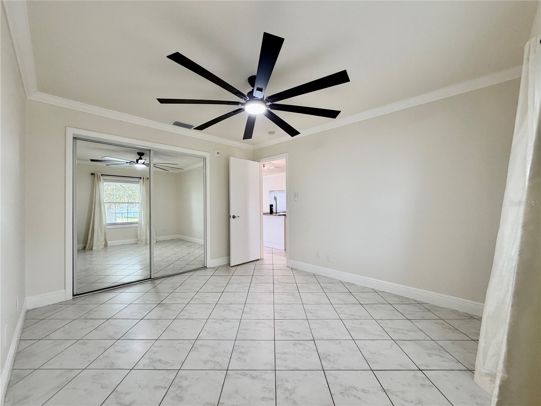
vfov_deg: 85.7
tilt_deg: +0.3
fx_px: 219
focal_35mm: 14
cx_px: 270
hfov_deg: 102.1
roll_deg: +0.5
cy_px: 203
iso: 250
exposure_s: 1/120
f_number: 2.2
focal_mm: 2.22
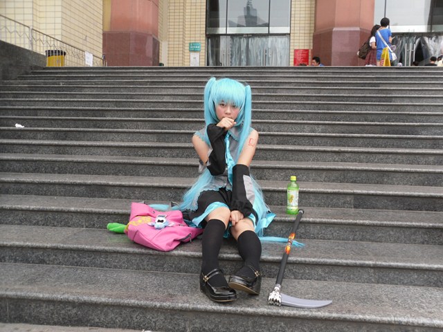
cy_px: 166
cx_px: 222
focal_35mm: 45
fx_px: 576
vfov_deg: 32.2
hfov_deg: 42.1
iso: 80
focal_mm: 6.3
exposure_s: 1/158
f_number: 3.5
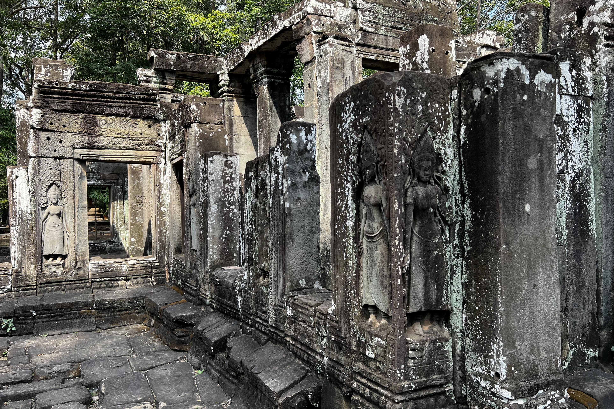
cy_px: 201
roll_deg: +1.0
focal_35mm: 28
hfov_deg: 65.5
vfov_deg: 46.4
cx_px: 313
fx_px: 477
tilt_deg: +1.2
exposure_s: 1/949
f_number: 1.5
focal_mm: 5.7
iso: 50
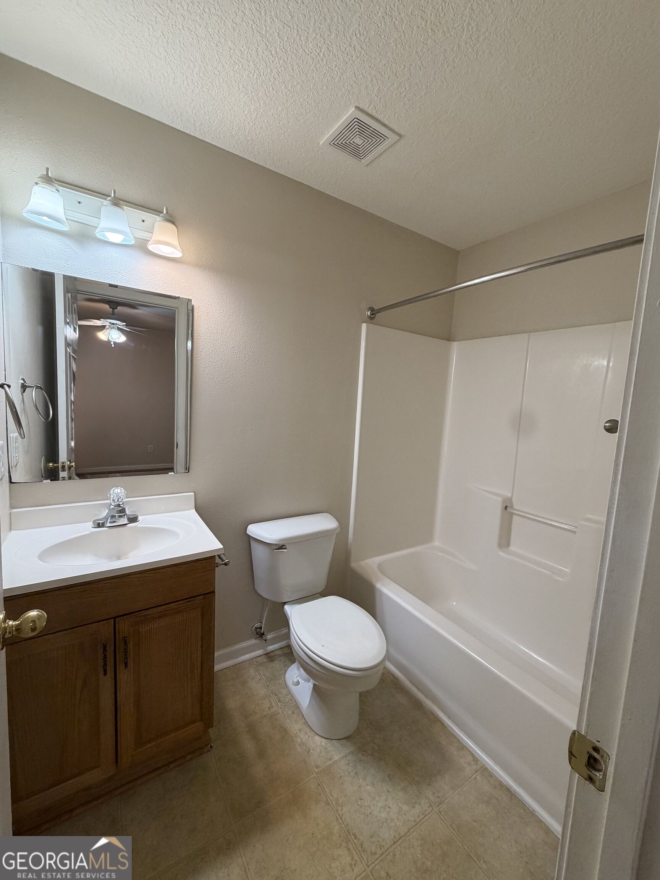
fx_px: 356
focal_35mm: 14
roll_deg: -3.0
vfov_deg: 102.1
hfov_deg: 85.7
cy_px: 440
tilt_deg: -5.9
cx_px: 330
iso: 200
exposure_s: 1/120
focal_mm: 2.22
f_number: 2.2
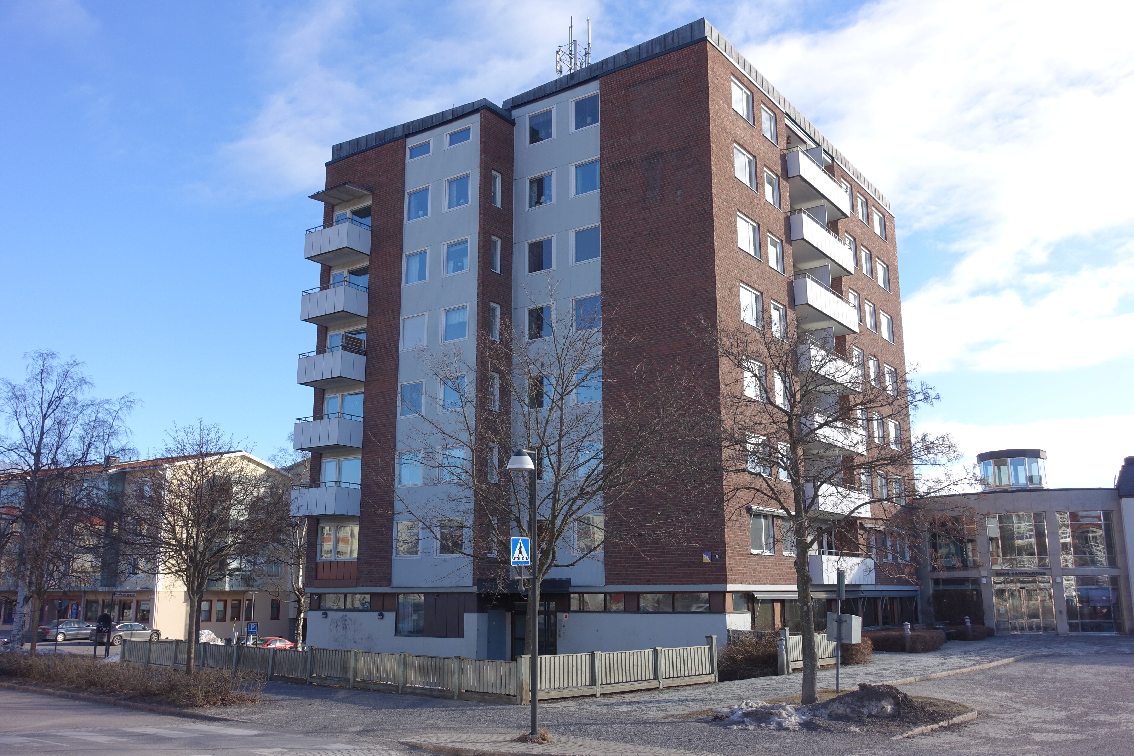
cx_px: 567
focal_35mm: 32
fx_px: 1008
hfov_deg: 58.7
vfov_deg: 41.1
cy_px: 378
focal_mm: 11.69
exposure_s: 1/800
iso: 125
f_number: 3.2
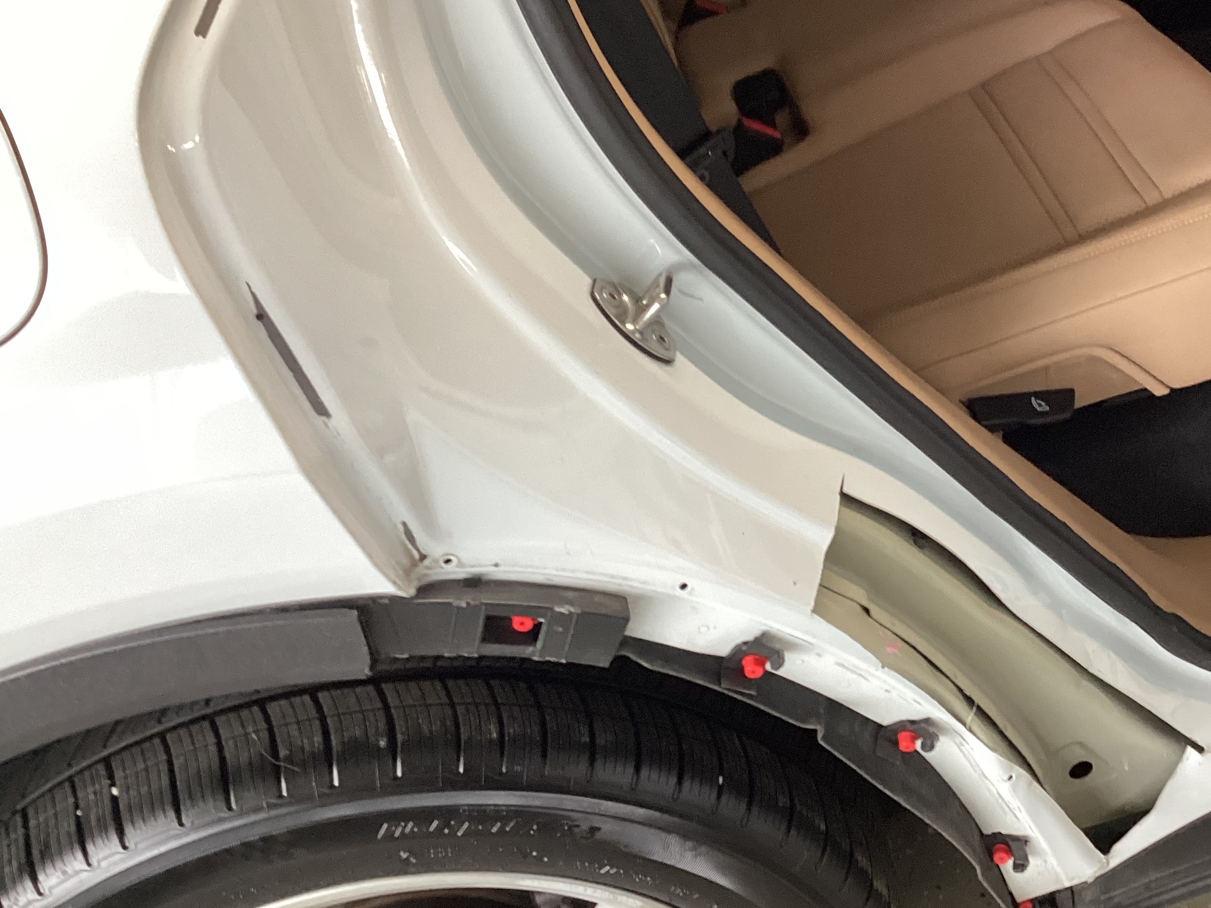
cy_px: 428
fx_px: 1574
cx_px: 850
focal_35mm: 45
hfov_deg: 41.3
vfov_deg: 32.2
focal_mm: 3.3
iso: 160
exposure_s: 1/60
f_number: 2.4
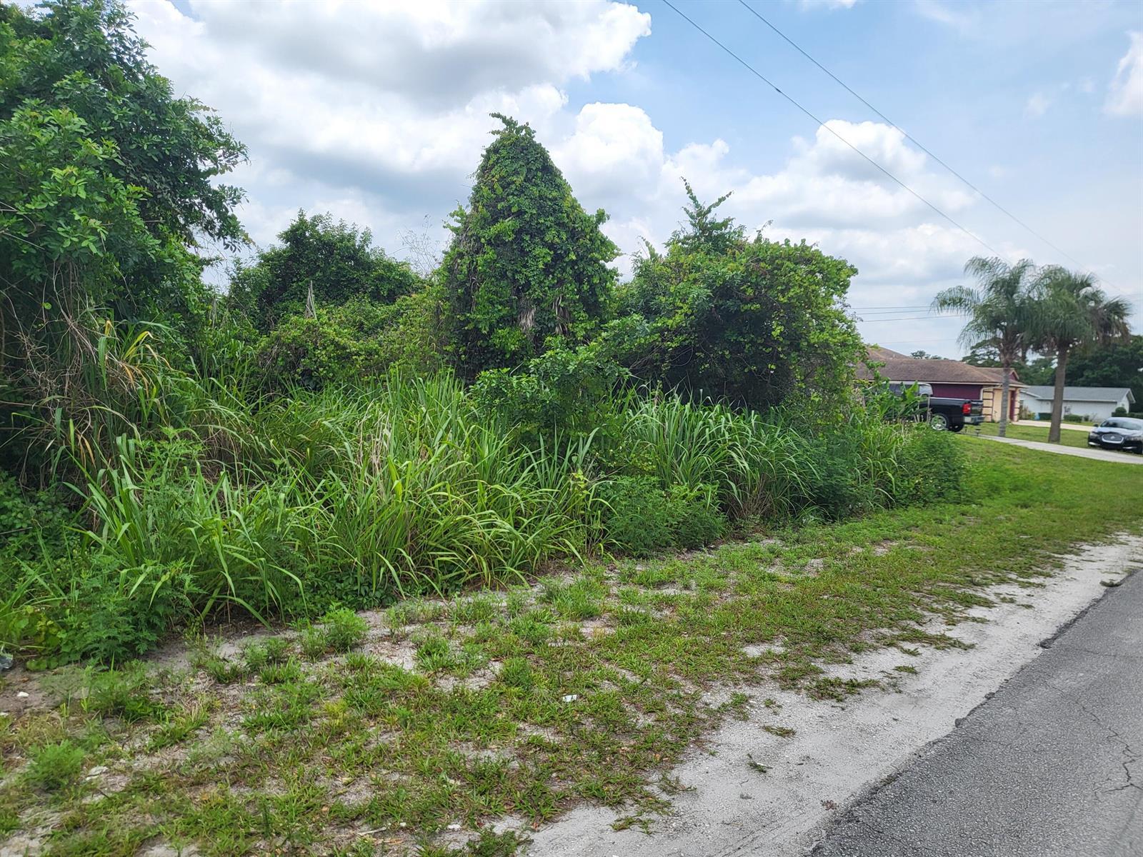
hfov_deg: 67.3
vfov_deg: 53.1
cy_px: 428
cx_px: 572
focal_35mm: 26
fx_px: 859
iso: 50
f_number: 1.8
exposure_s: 1/2745
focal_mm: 4.25
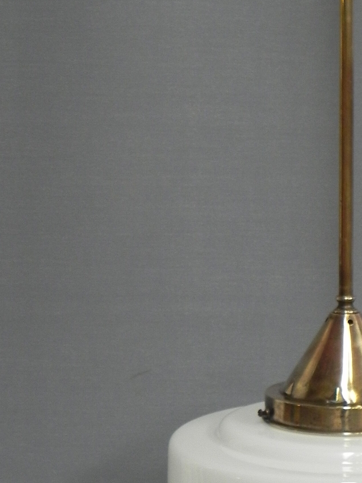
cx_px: 339
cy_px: 156
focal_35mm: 88
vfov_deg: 22.2
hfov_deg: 16.5
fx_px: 1227
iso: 272
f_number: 3.2
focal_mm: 7.3
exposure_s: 1/30
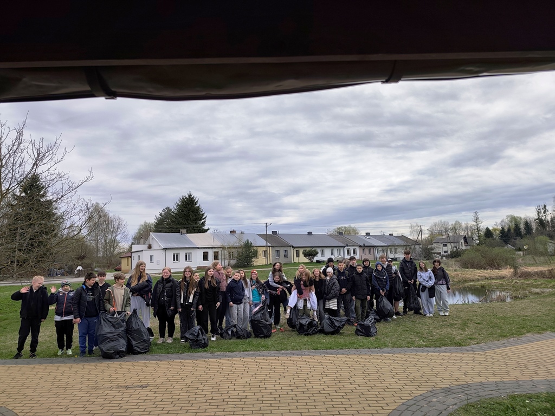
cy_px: 208
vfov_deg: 58.9
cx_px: 278
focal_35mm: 23
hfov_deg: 73.9
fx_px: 369
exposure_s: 1/1282
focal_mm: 6.19
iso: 50
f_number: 1.65
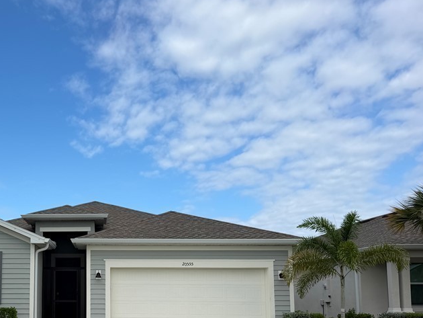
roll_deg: +0.0
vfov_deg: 35.9
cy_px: 245
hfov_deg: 45.4
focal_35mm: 39
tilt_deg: +5.1
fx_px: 477
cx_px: 83
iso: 80
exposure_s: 1/4673
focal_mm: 6.76
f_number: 1.78
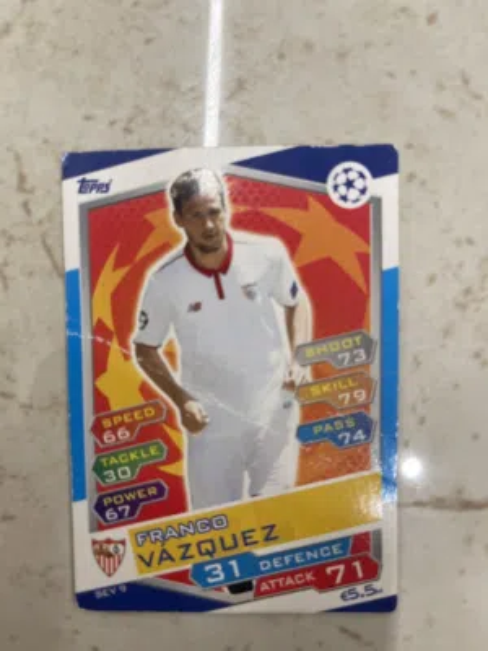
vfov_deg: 69.4
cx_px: 244
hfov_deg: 54.9
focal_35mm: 25
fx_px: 470
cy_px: 326
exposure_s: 1/50
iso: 160
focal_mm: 5.1
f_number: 1.6
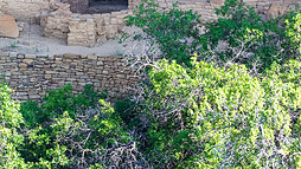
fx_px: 3441
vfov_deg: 2.8
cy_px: -36
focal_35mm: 431
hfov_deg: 5.0
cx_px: 111
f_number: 6.3
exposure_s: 1/800
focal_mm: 180
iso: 1100
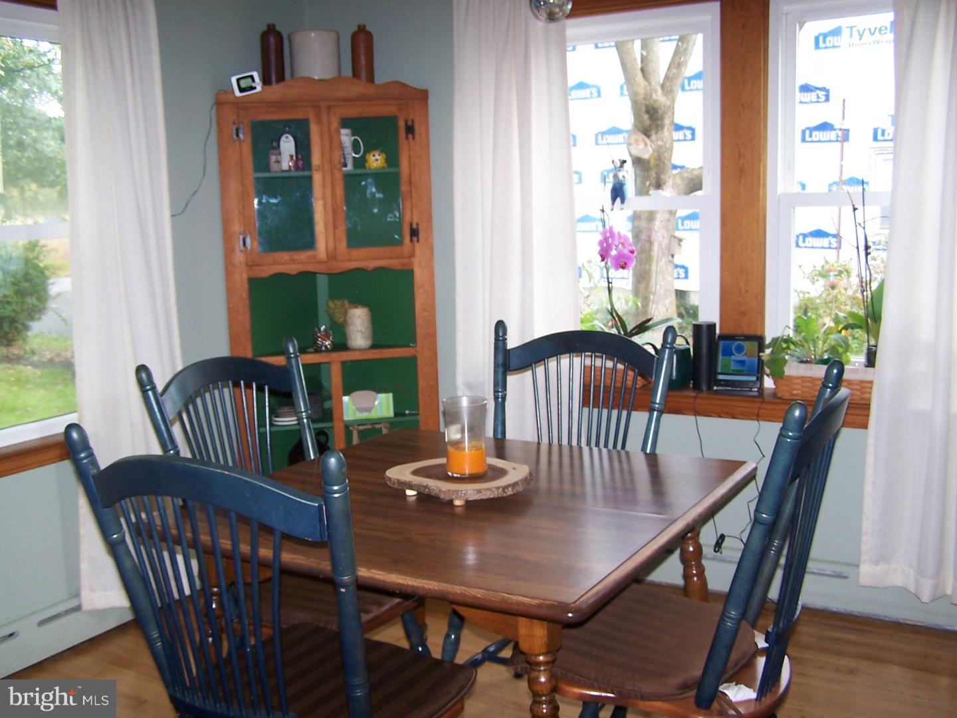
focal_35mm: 38
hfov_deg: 49.0
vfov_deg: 37.7
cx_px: 478
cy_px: 359
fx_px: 1051
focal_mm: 6.3
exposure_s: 1/60
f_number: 2.8
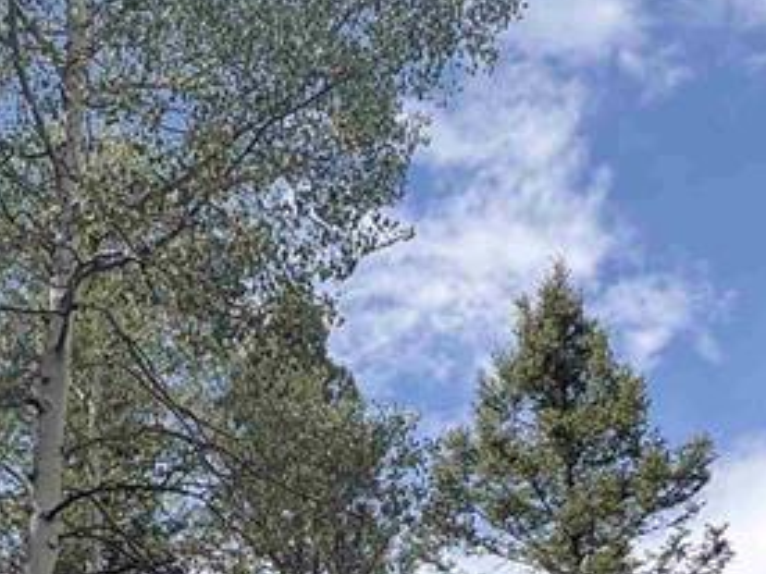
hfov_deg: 36.4
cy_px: 821
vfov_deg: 23.4
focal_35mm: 52
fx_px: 1151
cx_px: 241
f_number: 2.2
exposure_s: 1/1034
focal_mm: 2.22
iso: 50
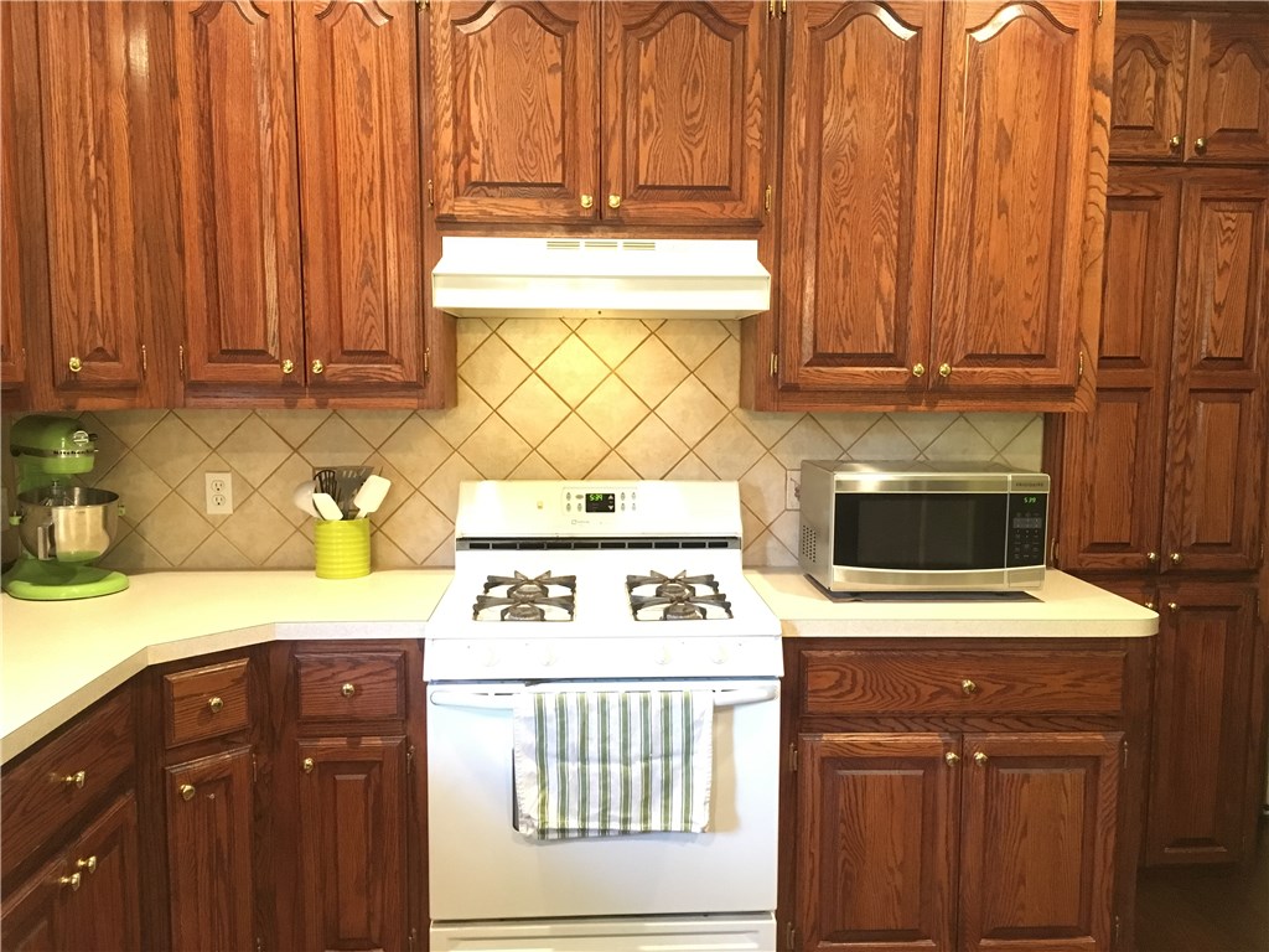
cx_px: 634
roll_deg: -0.4
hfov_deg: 61.7
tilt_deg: -6.2
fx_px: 1063
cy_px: 476
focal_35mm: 29
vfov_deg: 48.2
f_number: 2.2
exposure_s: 1/15
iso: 320
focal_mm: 4.15
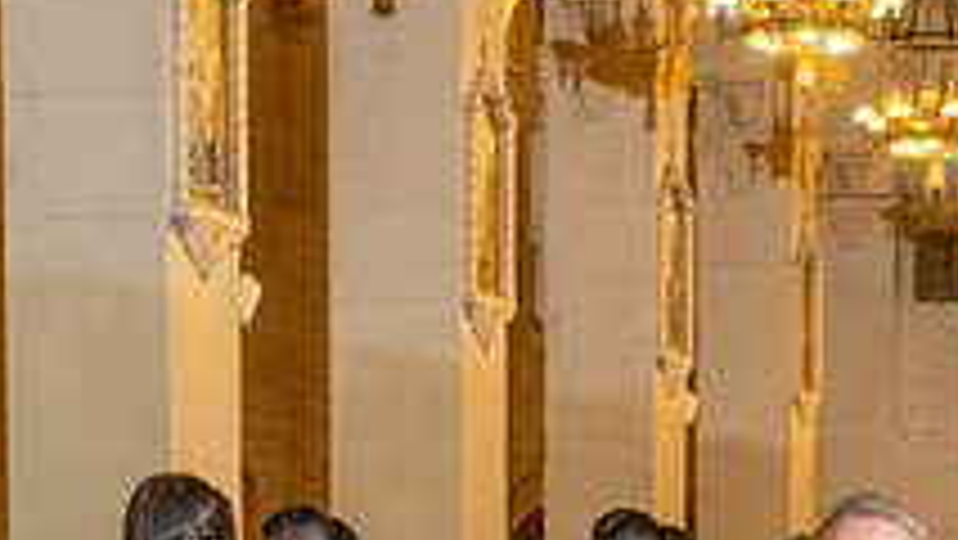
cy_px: 1024
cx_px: 808
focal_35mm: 167
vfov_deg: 7.1
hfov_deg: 12.8
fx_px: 4244
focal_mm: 48
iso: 1000
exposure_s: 1/160
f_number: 4.5
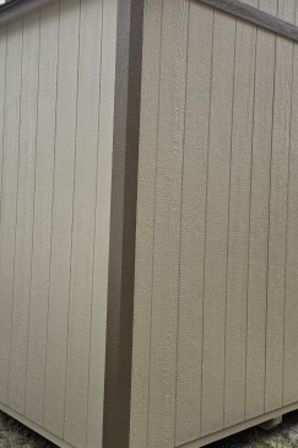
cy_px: 203
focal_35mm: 42
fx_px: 522
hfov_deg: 31.8
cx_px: 121
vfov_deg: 46.4
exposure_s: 1/7939
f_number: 1.4
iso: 50
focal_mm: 6.5
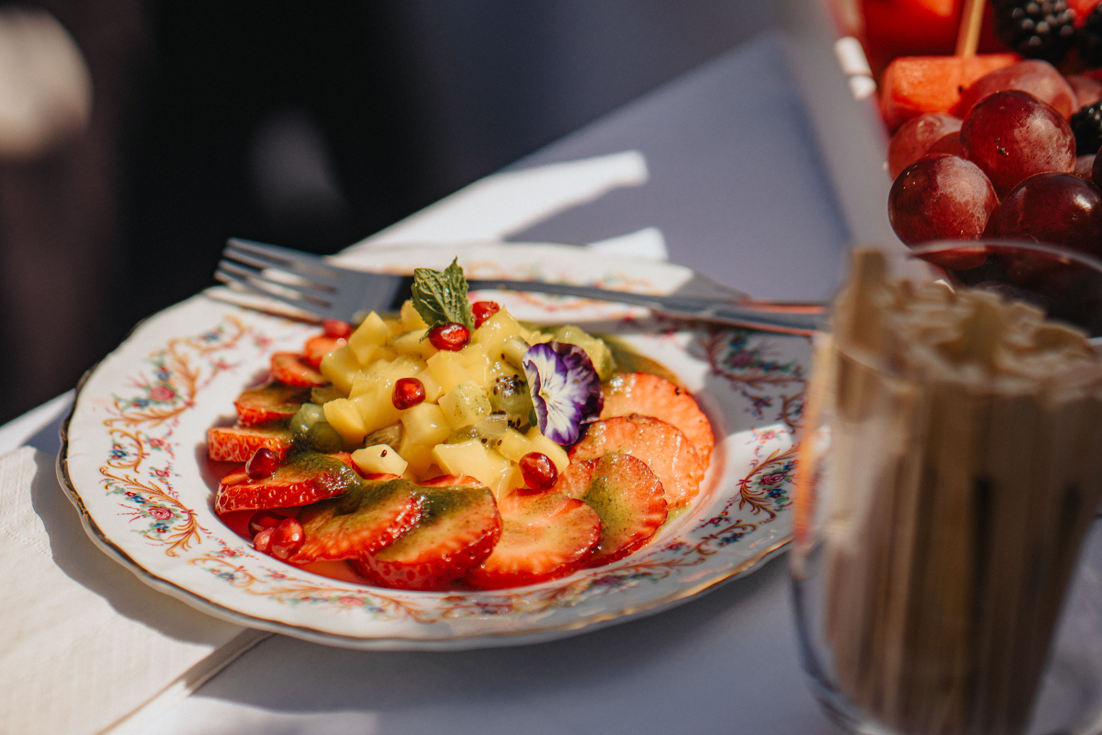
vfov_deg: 10.8
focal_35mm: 127
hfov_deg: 16.1
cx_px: 551
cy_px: 368
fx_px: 3887
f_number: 2.2
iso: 200
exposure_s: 1/6400
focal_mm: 85
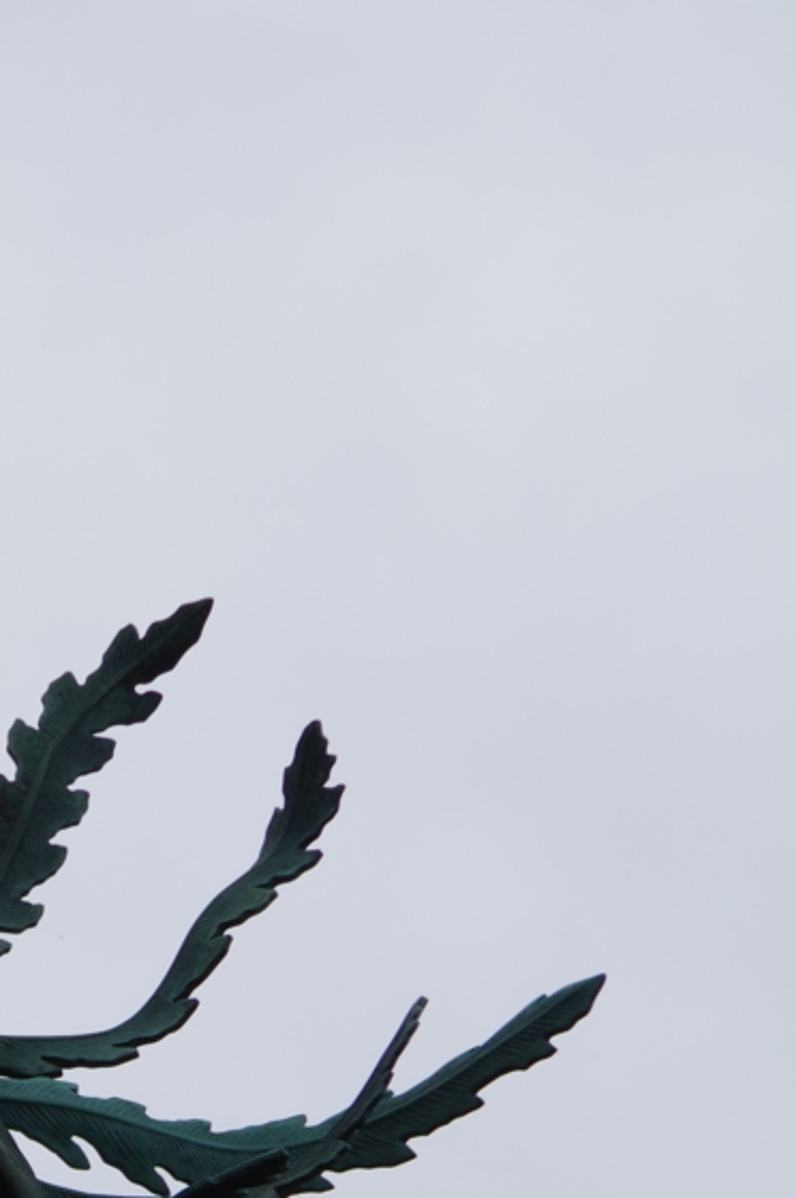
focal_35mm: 577
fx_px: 19183
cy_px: 1170
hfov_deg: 2.4
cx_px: -323
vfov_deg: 3.6
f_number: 8
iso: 200
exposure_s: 1/640
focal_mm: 135
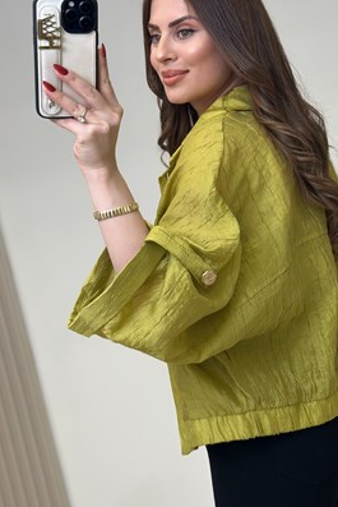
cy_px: 250
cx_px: 221
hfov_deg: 20.3
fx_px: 943
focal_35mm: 67
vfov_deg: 30.1
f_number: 1.78
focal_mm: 6.86
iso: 80
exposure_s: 1/247
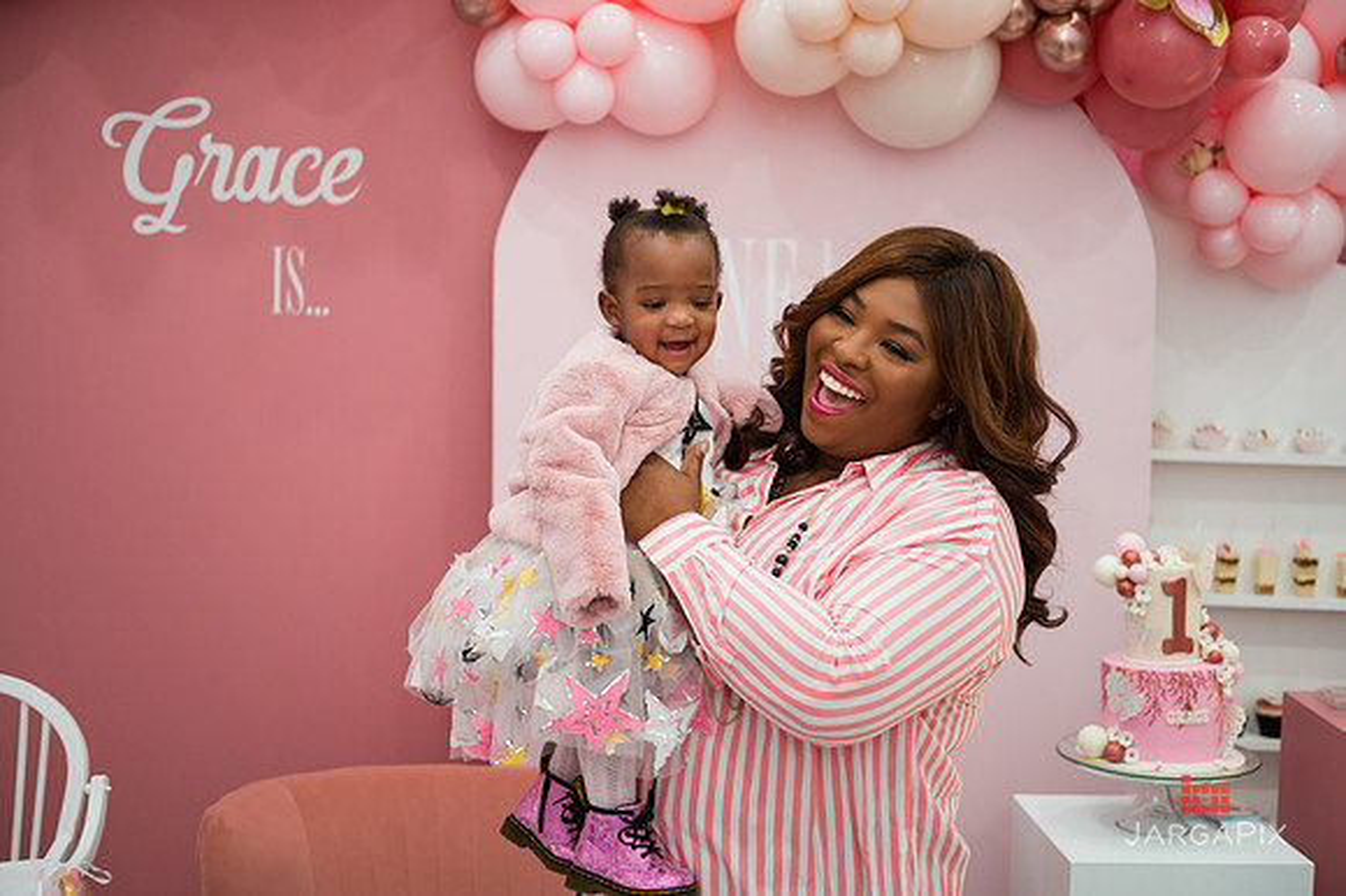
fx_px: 1794
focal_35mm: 48
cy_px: 448
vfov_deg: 28.0
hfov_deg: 41.1
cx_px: 673
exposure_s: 1/200
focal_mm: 48
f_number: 3.2
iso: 800
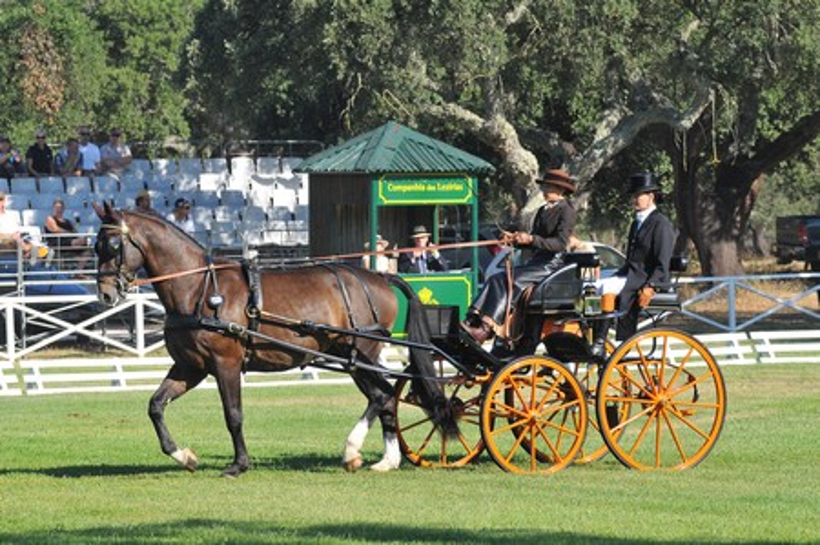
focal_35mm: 188
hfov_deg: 11.0
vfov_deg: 7.3
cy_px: 272
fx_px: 4266
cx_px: 410
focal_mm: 125
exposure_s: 1/800
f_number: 5.6
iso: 400
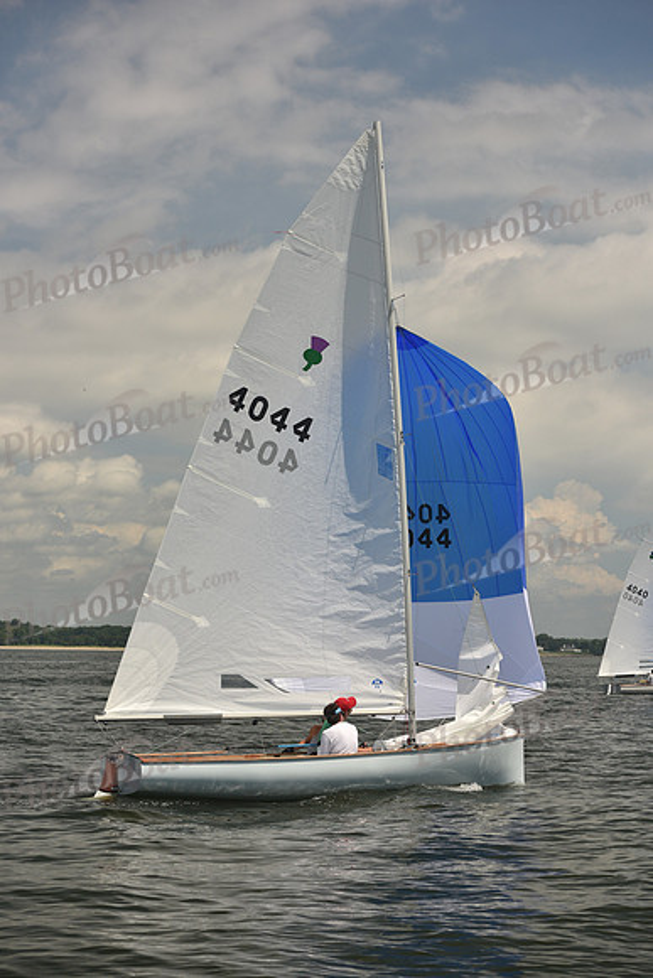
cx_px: 326
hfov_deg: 19.5
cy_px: 489
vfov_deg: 28.8
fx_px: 1903
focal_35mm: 70
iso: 250
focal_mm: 70
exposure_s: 1/1250
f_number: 5.6
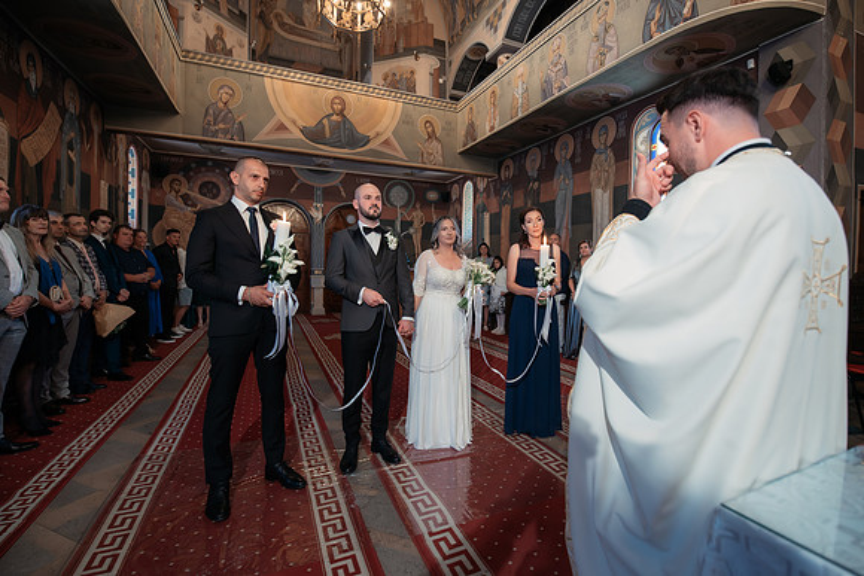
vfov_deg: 73.3
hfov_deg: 96.2
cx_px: 458
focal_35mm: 16
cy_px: 275
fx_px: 387
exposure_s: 1/125
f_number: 2.8
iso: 1600
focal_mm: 15
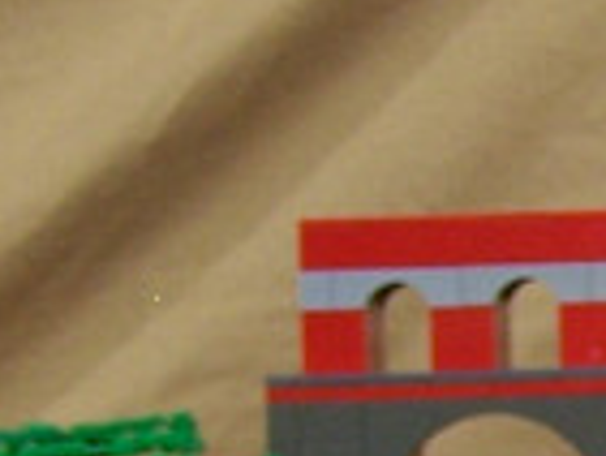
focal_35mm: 276
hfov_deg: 7.0
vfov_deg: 5.3
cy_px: 886
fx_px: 4836
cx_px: 1165
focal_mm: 6.3
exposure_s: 1/3
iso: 80
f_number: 2.8
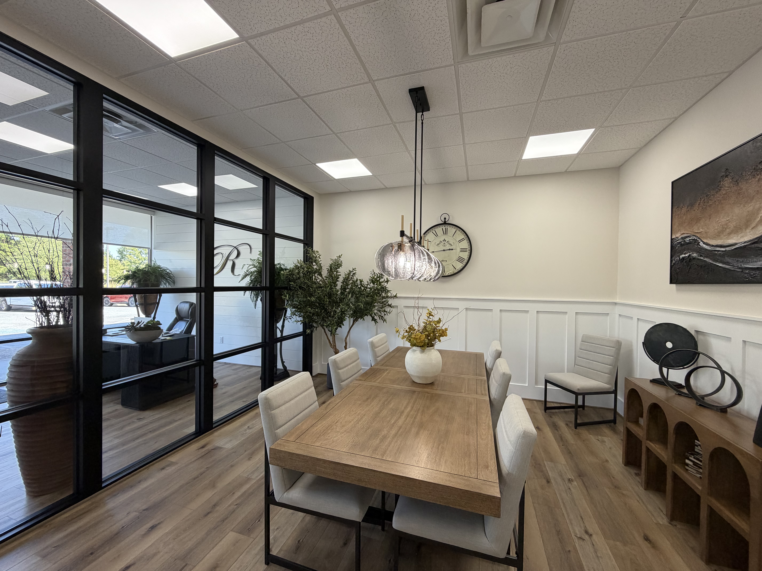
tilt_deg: -0.4
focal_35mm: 14
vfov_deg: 85.7
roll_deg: -0.4
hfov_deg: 102.1
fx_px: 308
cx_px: 381
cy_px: 286
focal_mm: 2.22
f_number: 2.2
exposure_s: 1/120
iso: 160
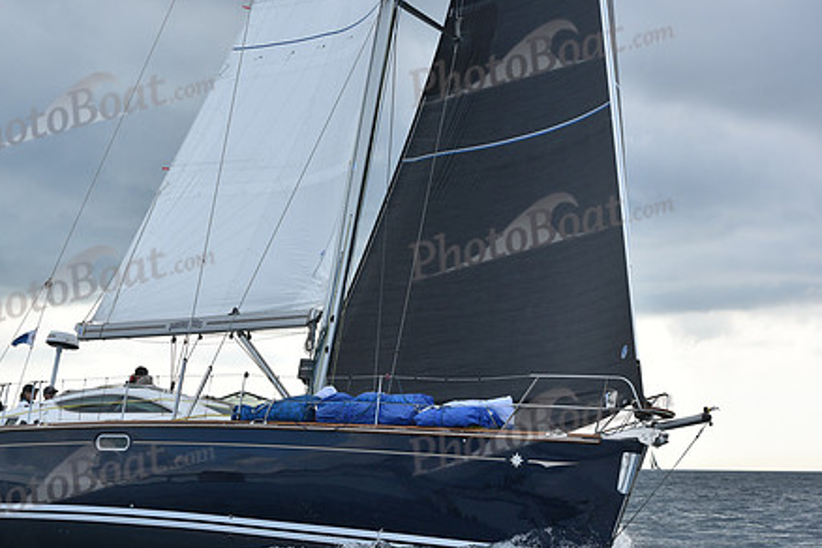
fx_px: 2420
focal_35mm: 106
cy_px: 356
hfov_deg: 19.2
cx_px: 313
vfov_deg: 12.9
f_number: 6.3
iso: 250
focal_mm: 80
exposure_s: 1/800
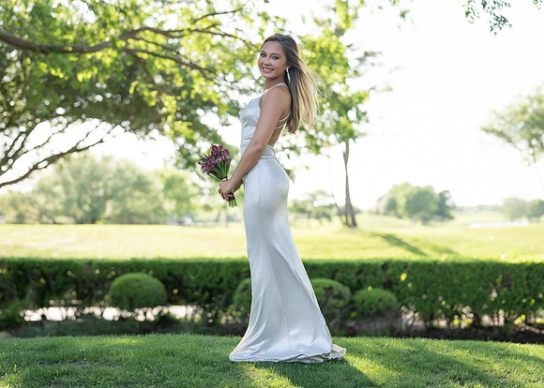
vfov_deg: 24.4
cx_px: 263
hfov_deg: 33.7
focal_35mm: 58
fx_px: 898
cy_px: 198
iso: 160
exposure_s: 1/1000
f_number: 1.8
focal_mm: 50
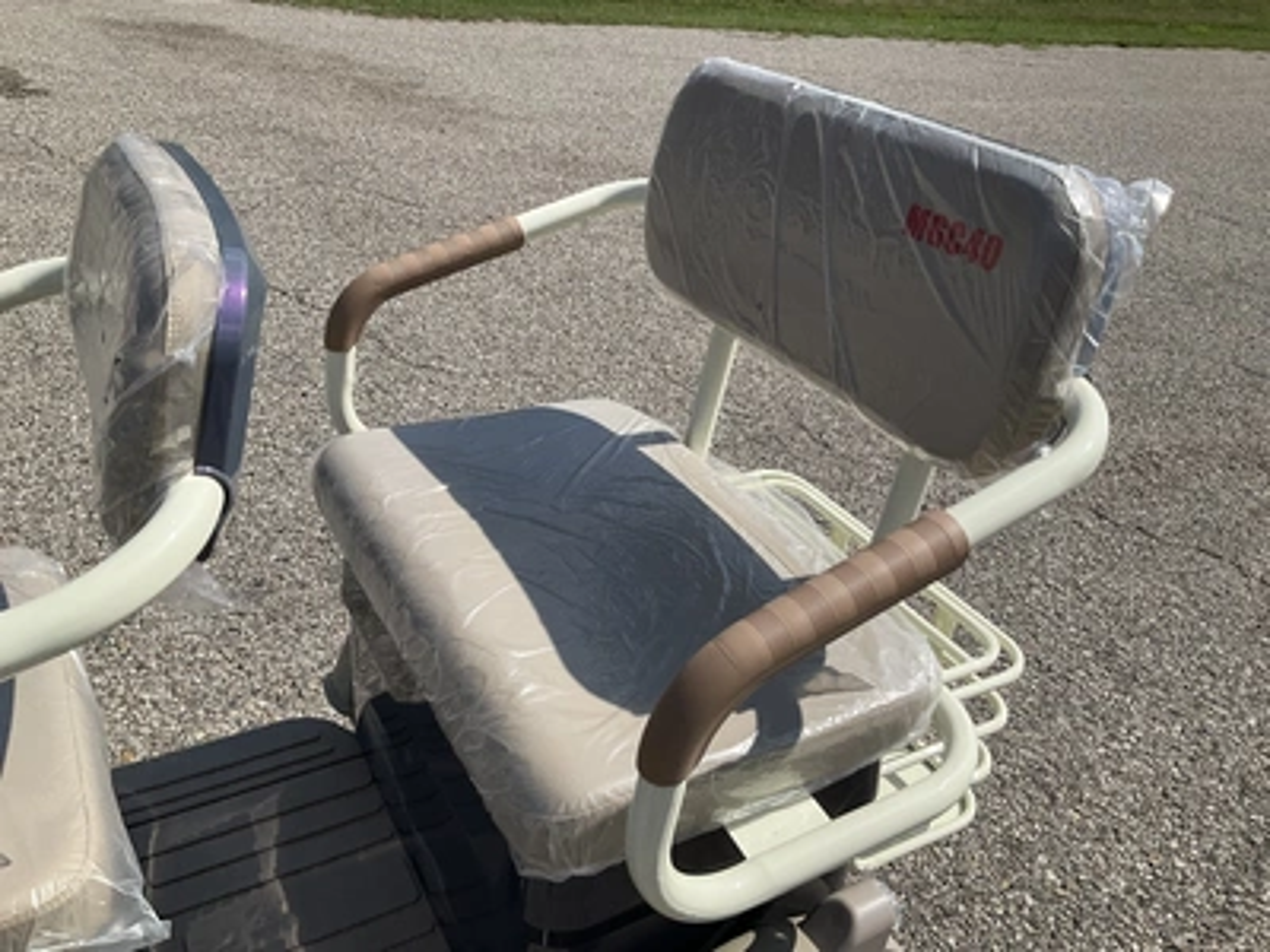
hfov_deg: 61.7
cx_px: 635
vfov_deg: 48.2
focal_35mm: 29
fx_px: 1064
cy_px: 476
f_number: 1.8
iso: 25
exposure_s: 1/2538
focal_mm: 3
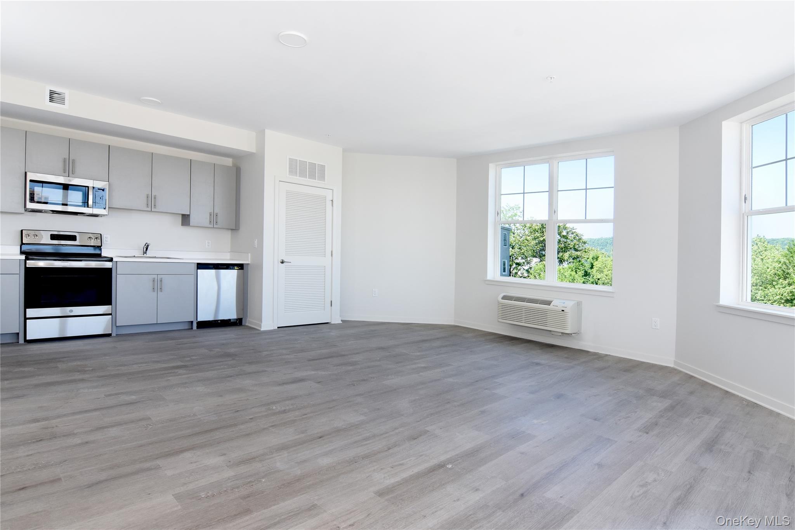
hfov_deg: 90.0
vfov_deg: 67.4
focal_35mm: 18
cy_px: 265
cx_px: 398
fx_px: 397
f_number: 11
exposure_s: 1/125
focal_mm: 12
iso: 500
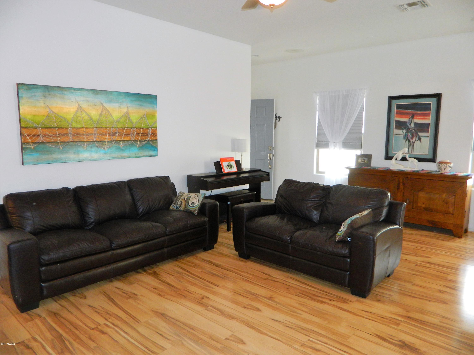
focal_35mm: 25
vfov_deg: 54.9
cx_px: 237
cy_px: 178
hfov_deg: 69.4
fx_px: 342
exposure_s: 1/30
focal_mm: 4.5
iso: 200
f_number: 3.1
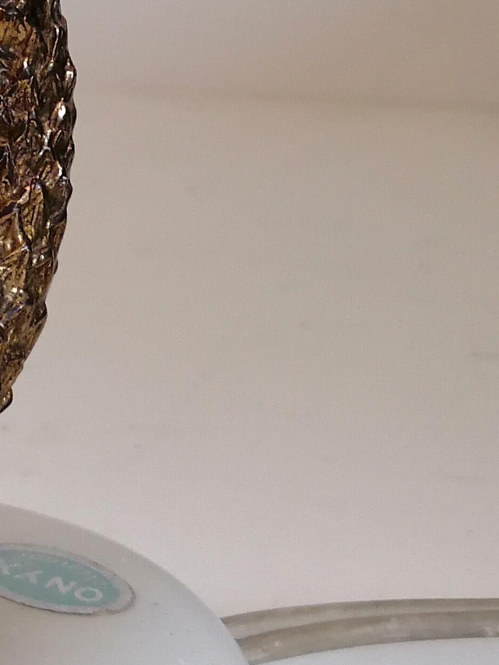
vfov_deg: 22.2
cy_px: 141
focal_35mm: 87
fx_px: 1672
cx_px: -85
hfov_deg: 16.3
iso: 250
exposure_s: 1/33.3
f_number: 1.8
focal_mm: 4.75
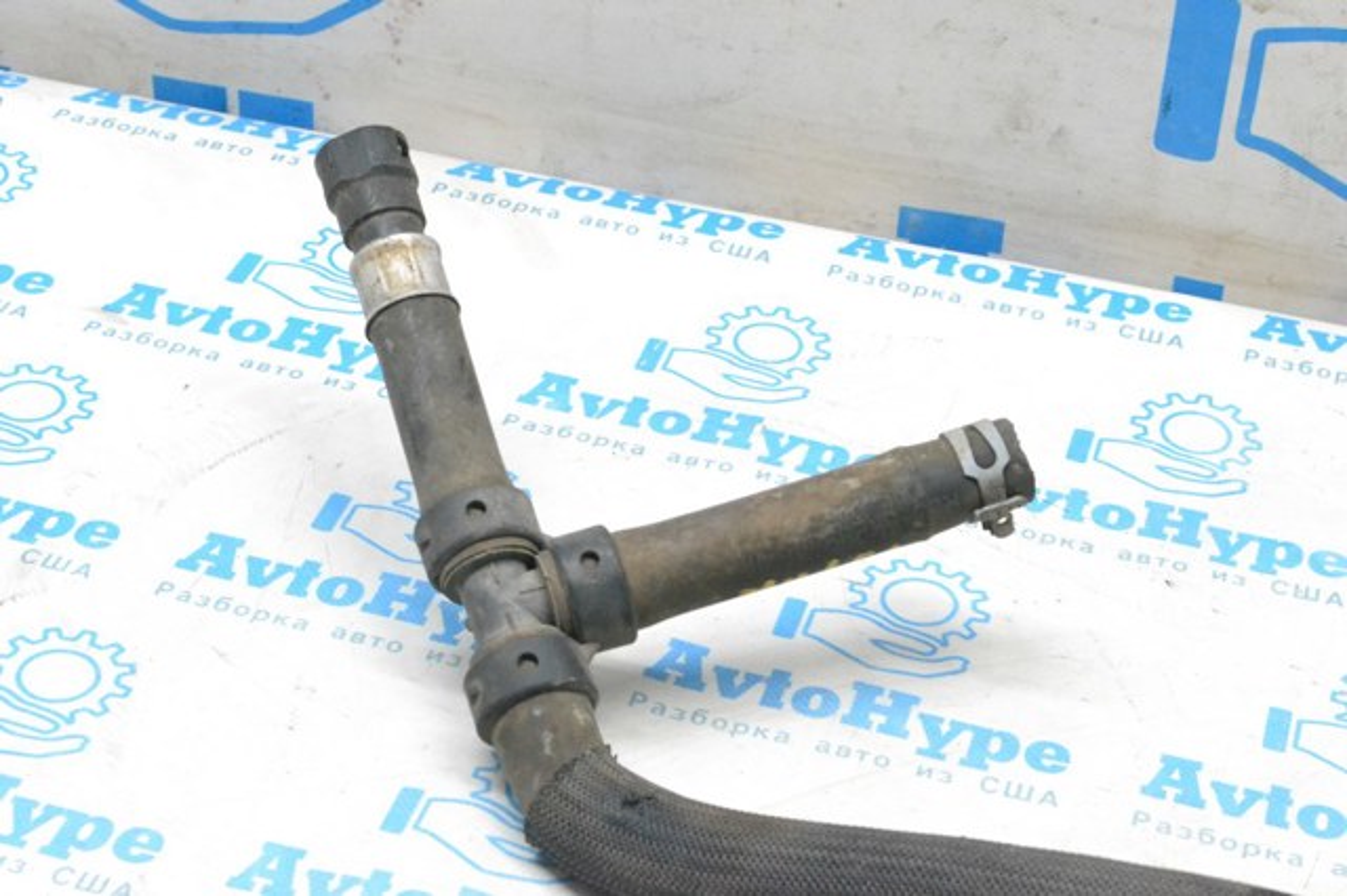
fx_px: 3085
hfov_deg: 24.6
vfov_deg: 16.5
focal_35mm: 82
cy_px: 448
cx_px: 674
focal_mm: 55
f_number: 9
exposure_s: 1/160
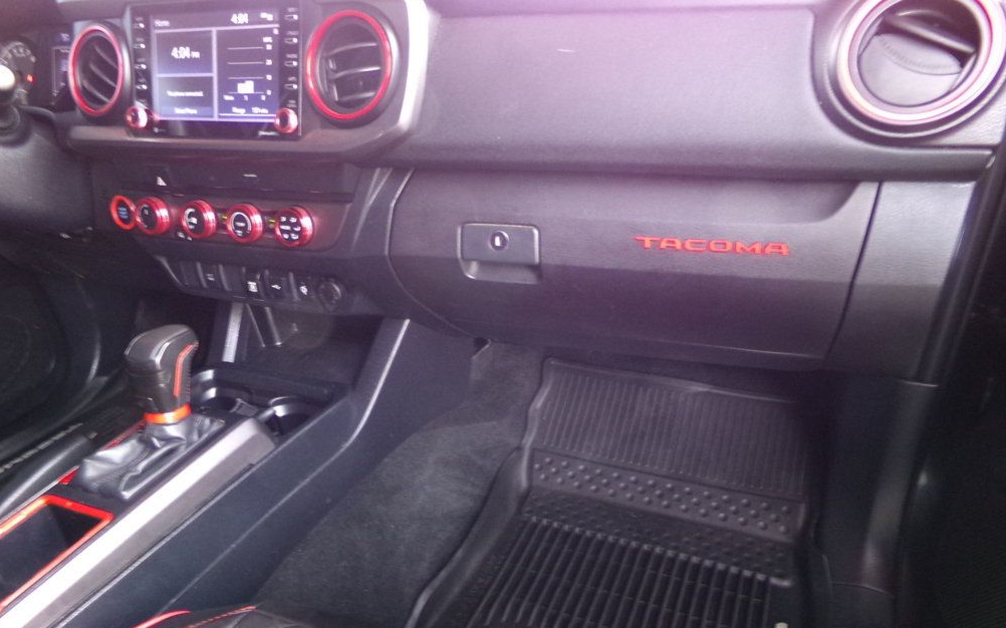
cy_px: 346
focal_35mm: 26
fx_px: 713
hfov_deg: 70.4
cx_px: 499
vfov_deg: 47.5
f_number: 3.7
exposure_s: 1/17
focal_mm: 4.3
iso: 470
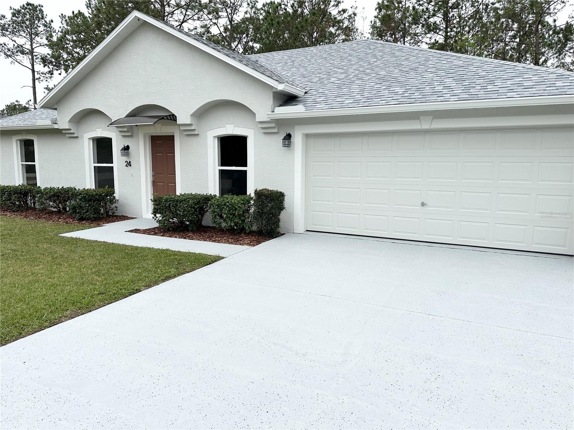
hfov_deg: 71.6
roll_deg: -0.8
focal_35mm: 24
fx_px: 398
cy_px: 215
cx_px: 287
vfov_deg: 56.8
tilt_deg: -7.1
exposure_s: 1/1171
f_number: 1.78
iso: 80
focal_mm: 6.86
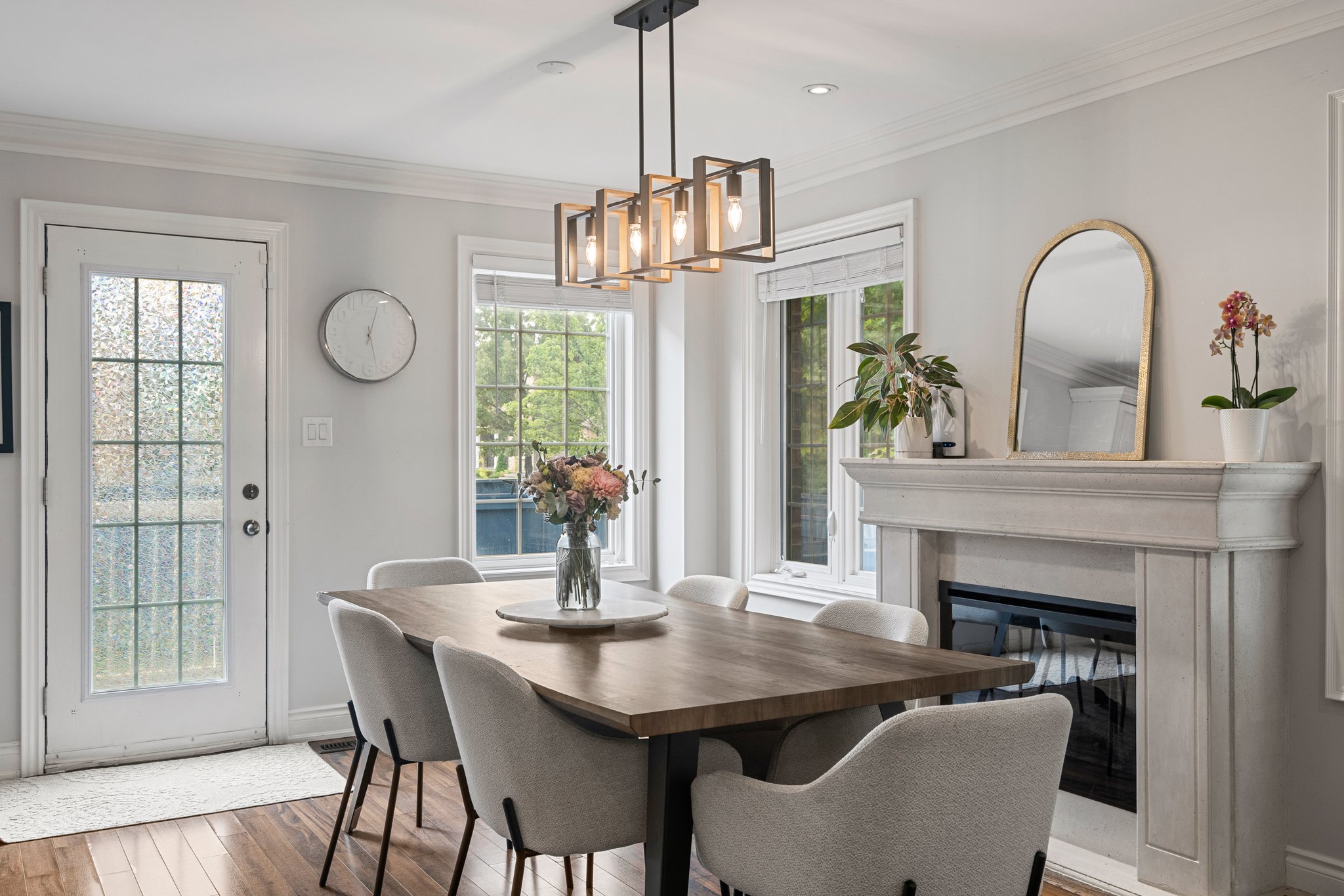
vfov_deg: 42.3
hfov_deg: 60.3
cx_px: 672
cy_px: 448
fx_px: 1157
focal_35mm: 31
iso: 320
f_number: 7.1
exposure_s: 1/3
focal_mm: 31
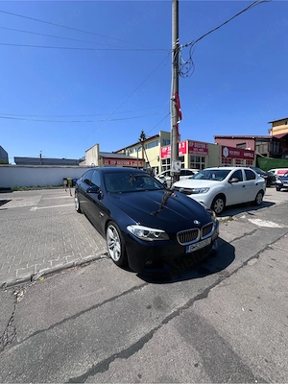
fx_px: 155
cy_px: 192
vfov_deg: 102.1
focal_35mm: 14
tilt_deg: -5.0
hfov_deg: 85.7
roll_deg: +1.9
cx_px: 144
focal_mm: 2.22
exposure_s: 1/1742
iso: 50
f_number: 2.2
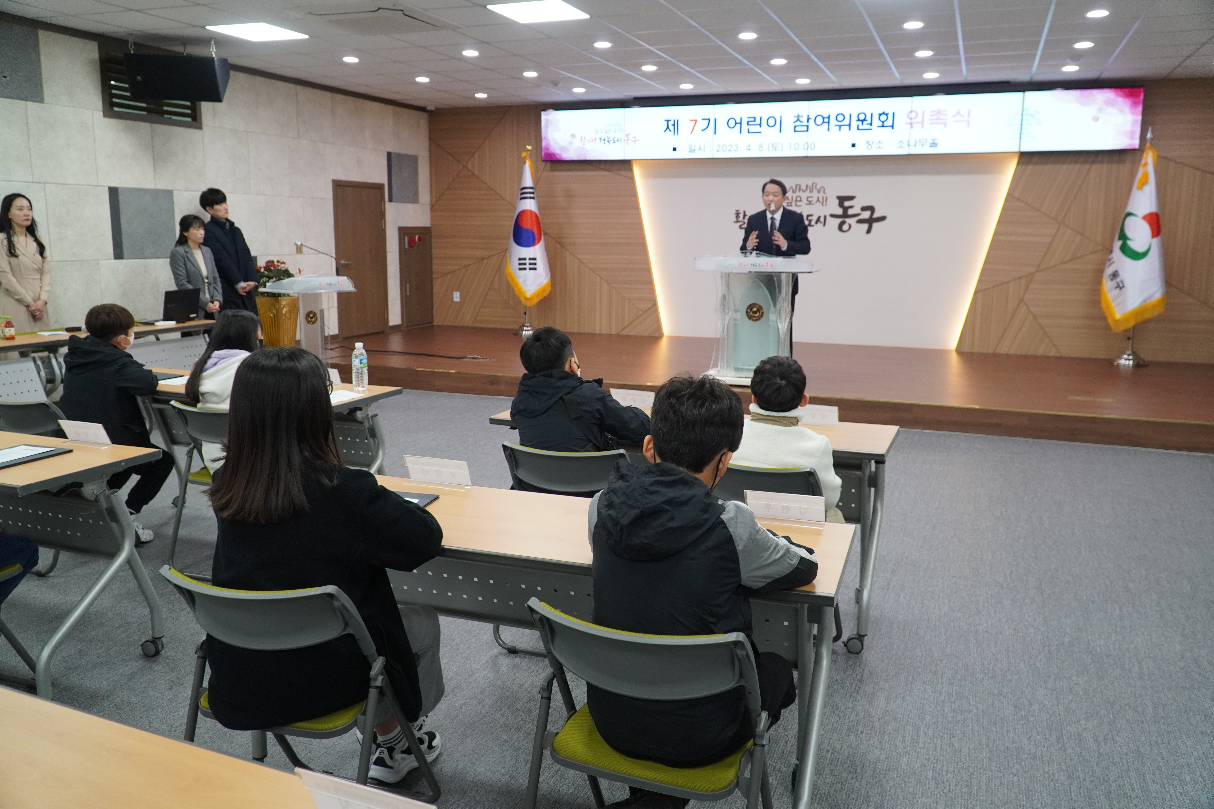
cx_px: 607
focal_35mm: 27
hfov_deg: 67.4
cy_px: 404
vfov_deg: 47.9
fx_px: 910
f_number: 4
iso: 1000
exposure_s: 1/160
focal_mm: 18
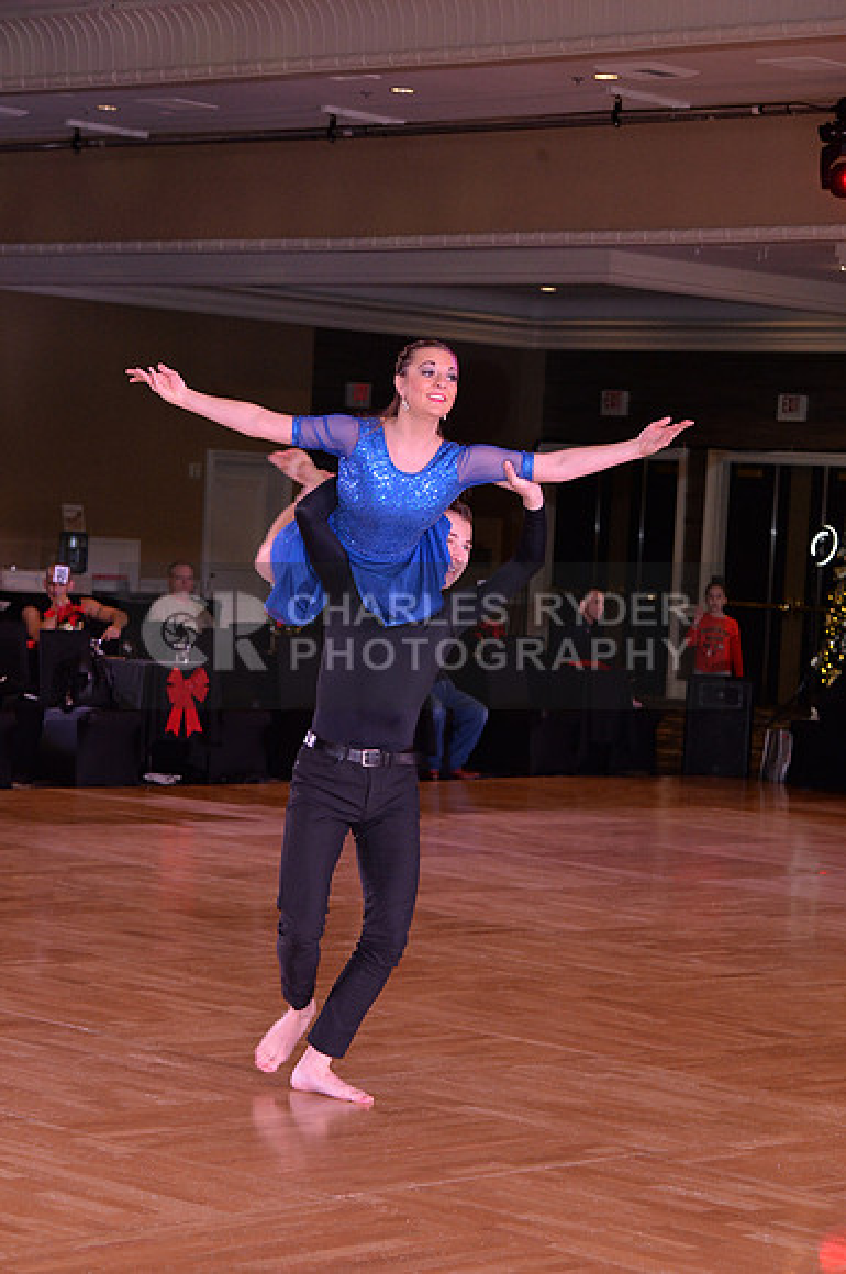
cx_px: 423
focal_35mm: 105
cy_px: 637
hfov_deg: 13.0
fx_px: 3712
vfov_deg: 19.5
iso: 2000
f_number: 6.3
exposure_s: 1/250
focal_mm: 105
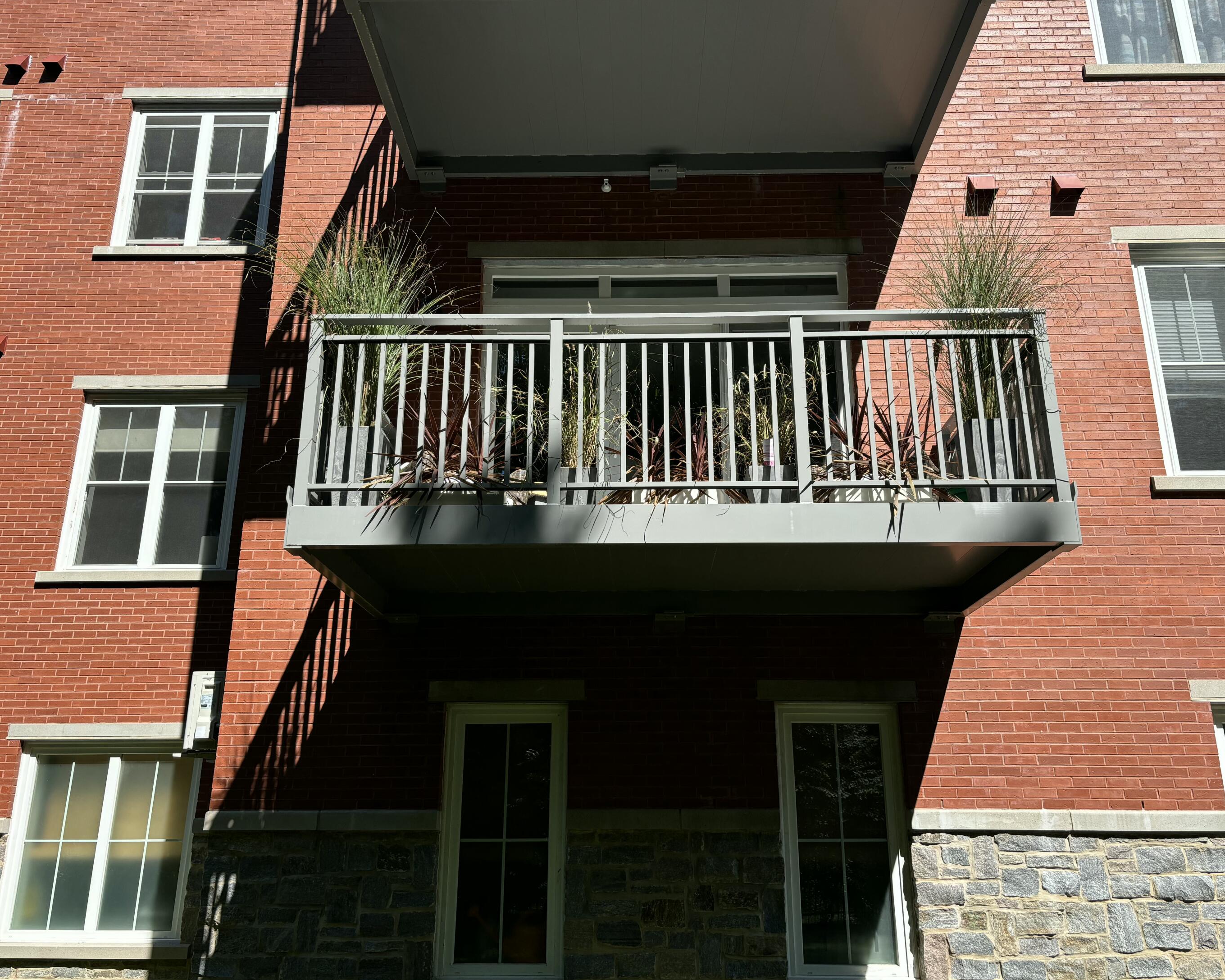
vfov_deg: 51.5
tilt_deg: +18.7
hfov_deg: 62.2
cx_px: 618
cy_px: 498
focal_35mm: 28
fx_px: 1015
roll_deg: -0.1
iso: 50
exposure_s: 1/1381
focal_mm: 5.96
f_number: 1.6
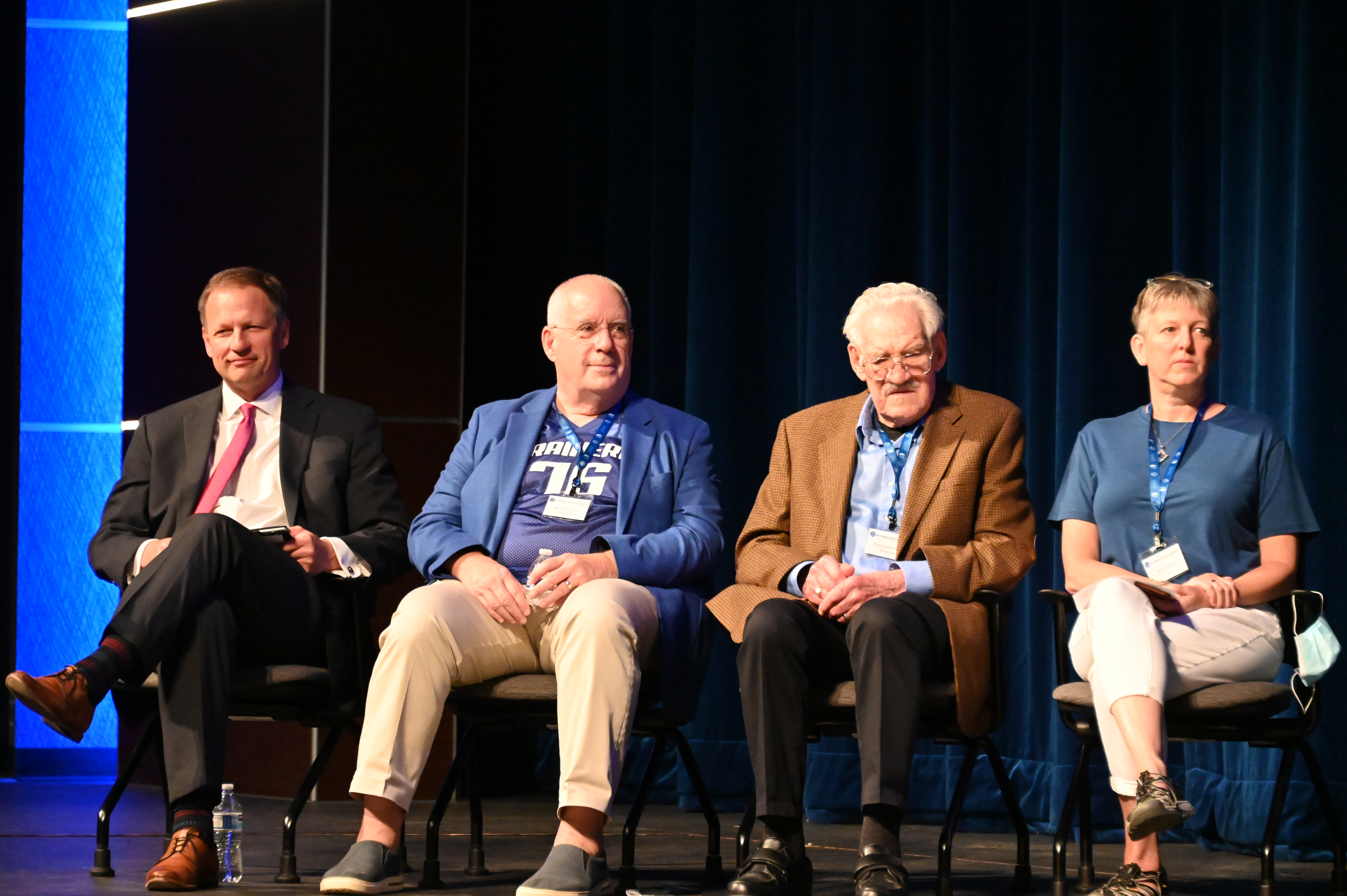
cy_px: 448
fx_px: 5983
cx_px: 674
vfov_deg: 8.6
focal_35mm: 160
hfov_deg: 12.8
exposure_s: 1/125
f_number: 5.6
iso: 16000
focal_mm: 160
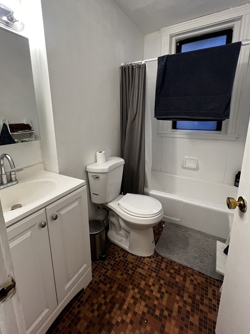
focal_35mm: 15
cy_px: 147
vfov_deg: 97.7
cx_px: 124
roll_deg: +1.3
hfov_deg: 81.7
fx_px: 145
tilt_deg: -11.3
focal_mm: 1.57
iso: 200
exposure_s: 1/120
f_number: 1.8
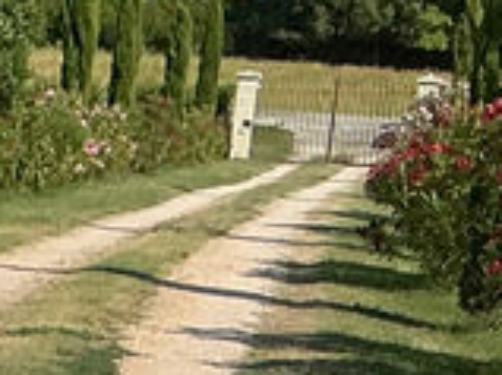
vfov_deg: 7.6
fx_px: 2710
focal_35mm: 187
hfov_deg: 8.7
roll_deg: -1.8
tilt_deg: -13.4
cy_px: 769
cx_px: -1029
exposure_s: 1/2801
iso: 25
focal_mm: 3
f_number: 1.8
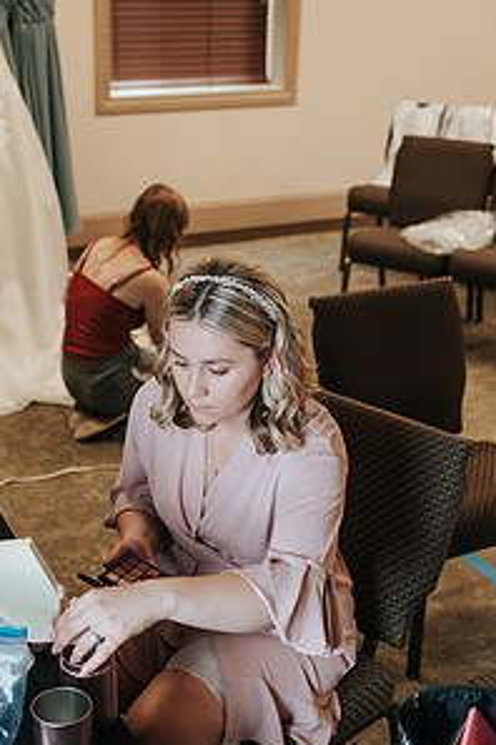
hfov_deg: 25.5
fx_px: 1095
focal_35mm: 53
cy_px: 479
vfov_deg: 37.2
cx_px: 215
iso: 640
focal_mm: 35
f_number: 2.8
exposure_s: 1/125
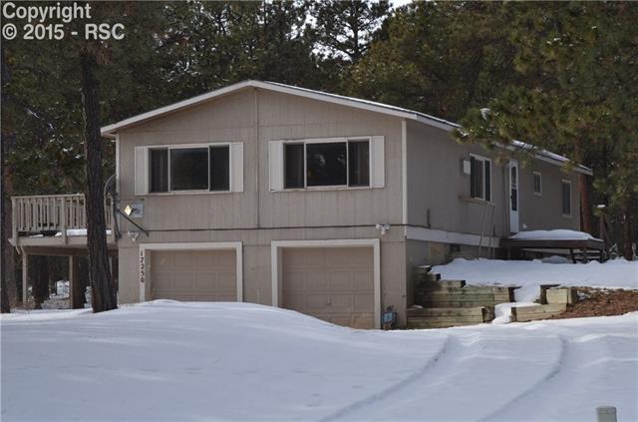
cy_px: 211
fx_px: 1644
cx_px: 319
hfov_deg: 22.0
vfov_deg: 14.6
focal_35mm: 93
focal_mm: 62
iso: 400
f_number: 13
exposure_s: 1/250
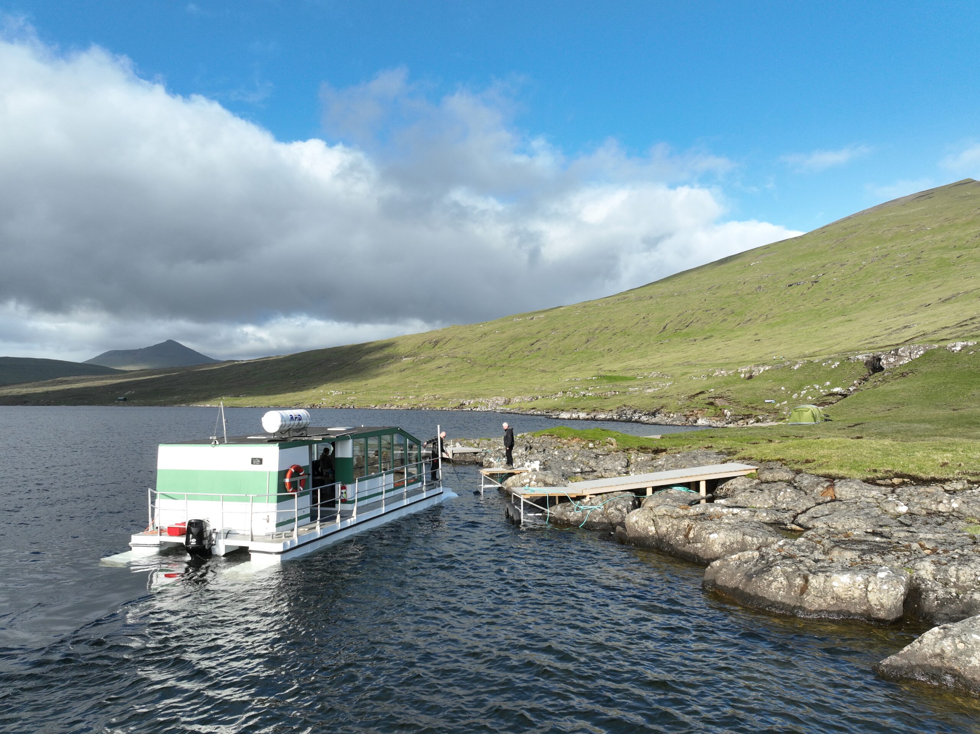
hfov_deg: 71.6
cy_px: 367
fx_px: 679
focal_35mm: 24
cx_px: 490
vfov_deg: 56.8
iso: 110
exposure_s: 1/160
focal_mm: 12.29
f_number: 2.8
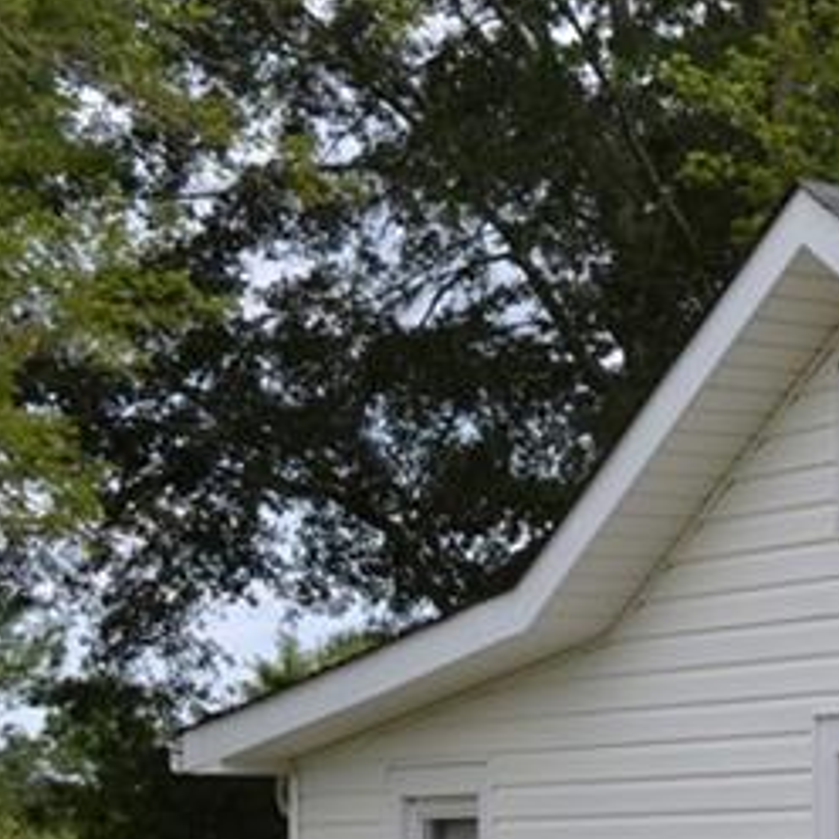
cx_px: 1705
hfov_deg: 11.4
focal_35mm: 137
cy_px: 1018
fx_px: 3757
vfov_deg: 12.4
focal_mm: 26
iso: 100
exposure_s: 1/200
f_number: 7.1
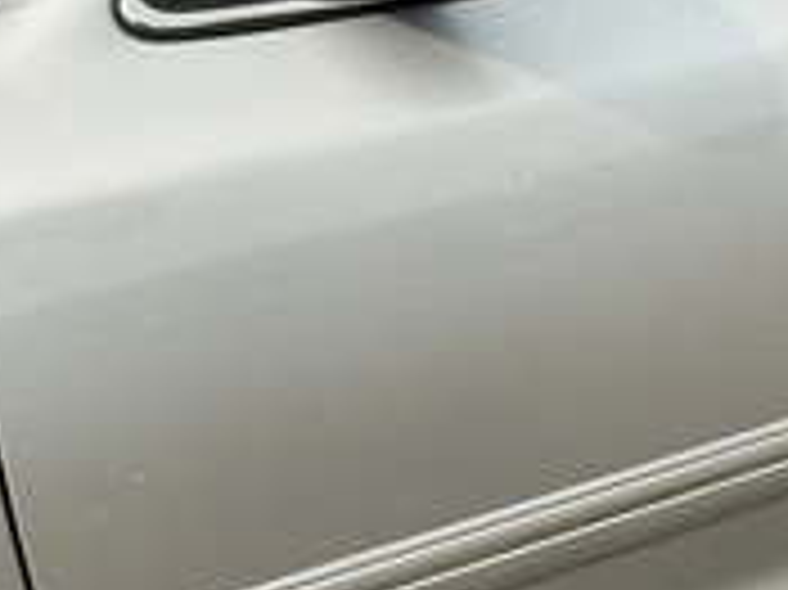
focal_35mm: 64
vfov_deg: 22.9
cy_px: 342
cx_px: 756
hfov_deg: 28.7
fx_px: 1456
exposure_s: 1/1675
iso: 25
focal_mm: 3
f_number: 1.8
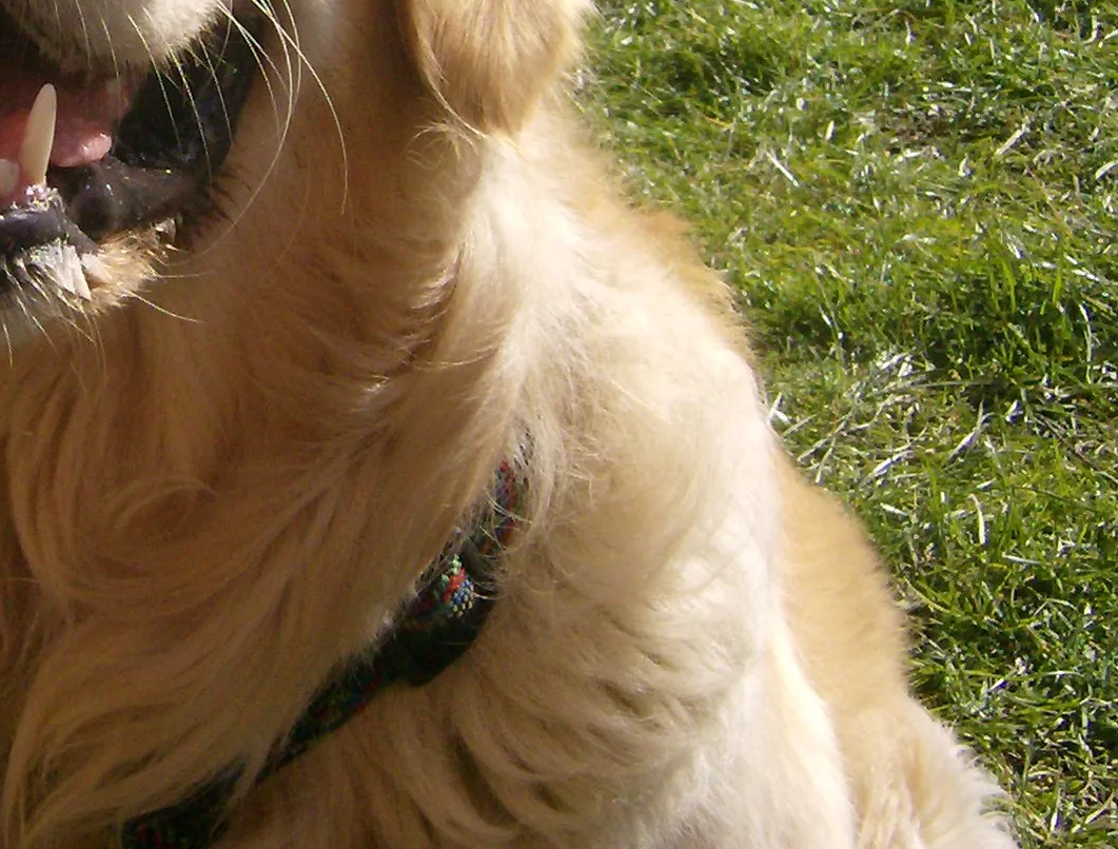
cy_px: 62
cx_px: 111
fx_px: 3083
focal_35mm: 95
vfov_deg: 15.5
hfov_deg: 20.2
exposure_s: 1/649
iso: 100
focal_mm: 6
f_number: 4.7
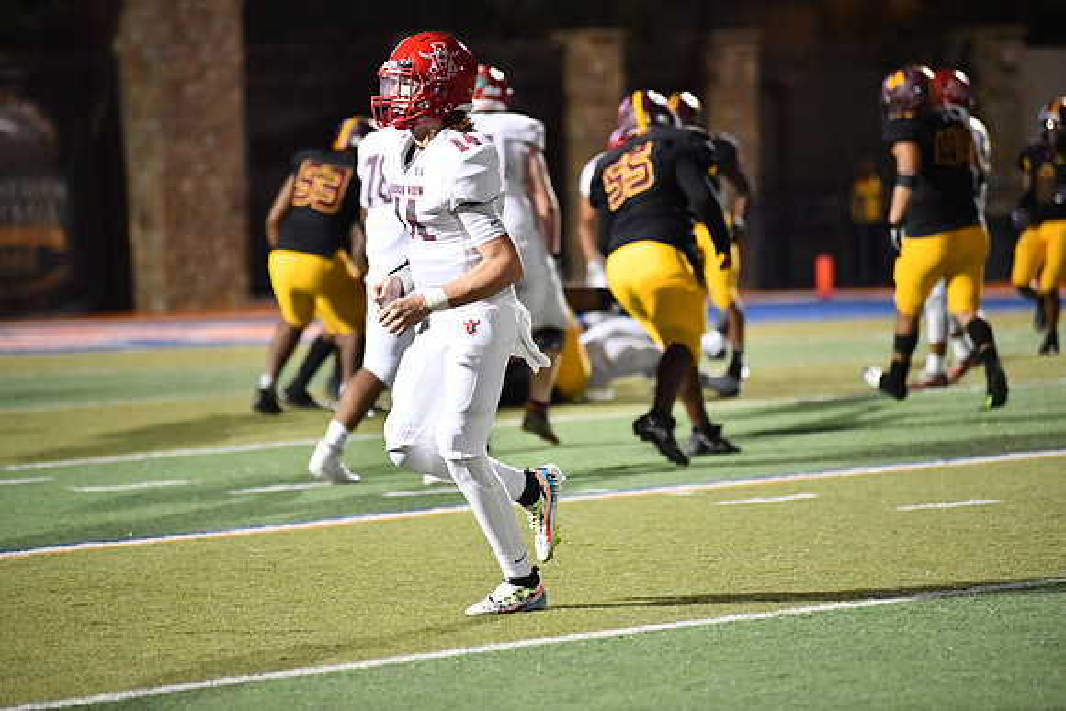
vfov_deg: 6.9
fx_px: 5923
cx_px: 533
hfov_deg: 10.3
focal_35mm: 200
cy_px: 356
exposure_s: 1/1250
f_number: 2.8
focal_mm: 200
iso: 8000
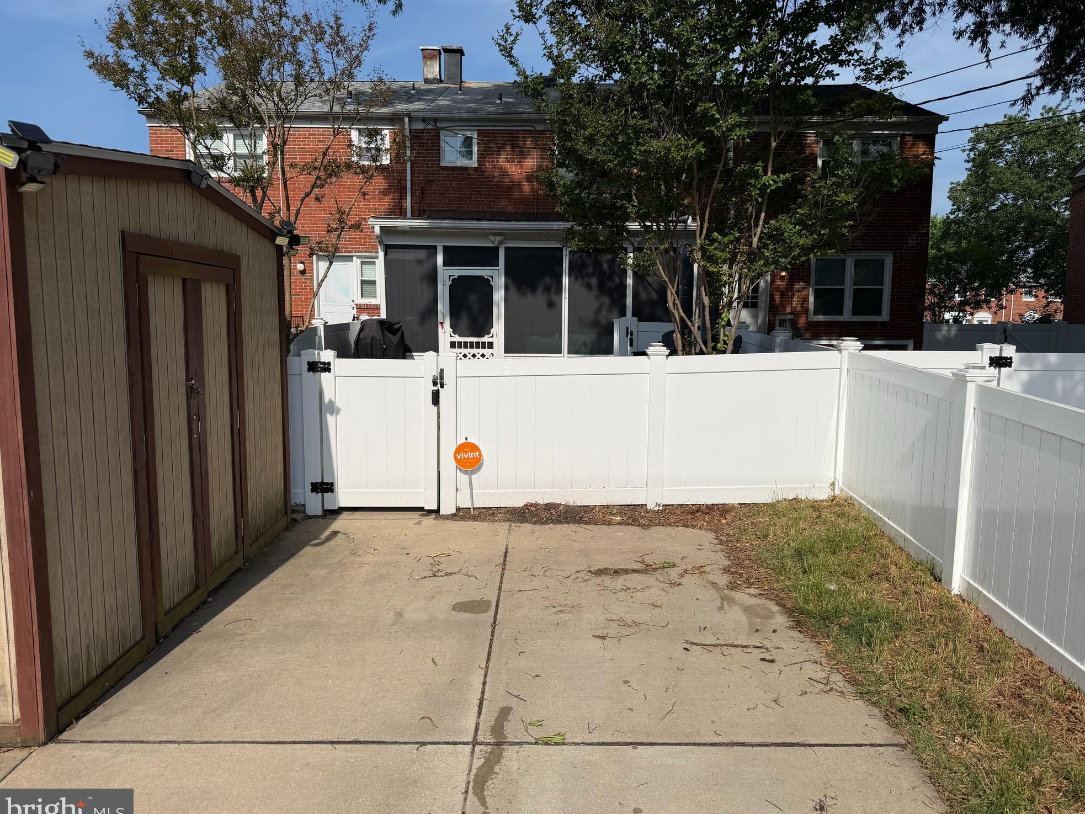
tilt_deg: -7.7
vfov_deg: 54.9
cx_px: 561
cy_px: 410
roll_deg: -0.1
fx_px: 784
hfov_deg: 69.4
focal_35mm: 25
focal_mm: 6.76
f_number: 1.78
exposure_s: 1/10309
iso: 80
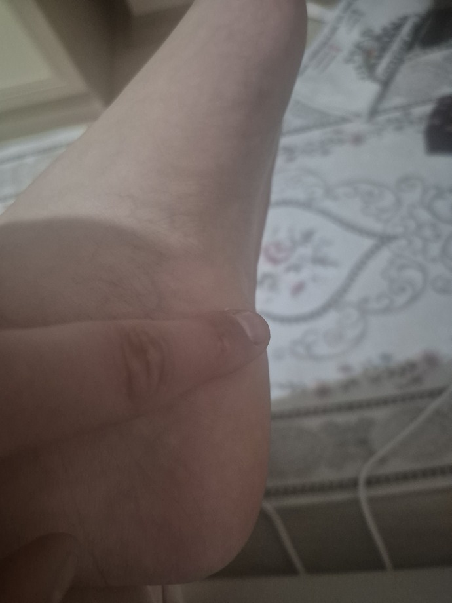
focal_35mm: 23
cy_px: 302
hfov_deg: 58.9
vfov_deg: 73.9
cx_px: 226
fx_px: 400
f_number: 1.8
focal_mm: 5.4
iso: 2000
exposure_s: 1/50
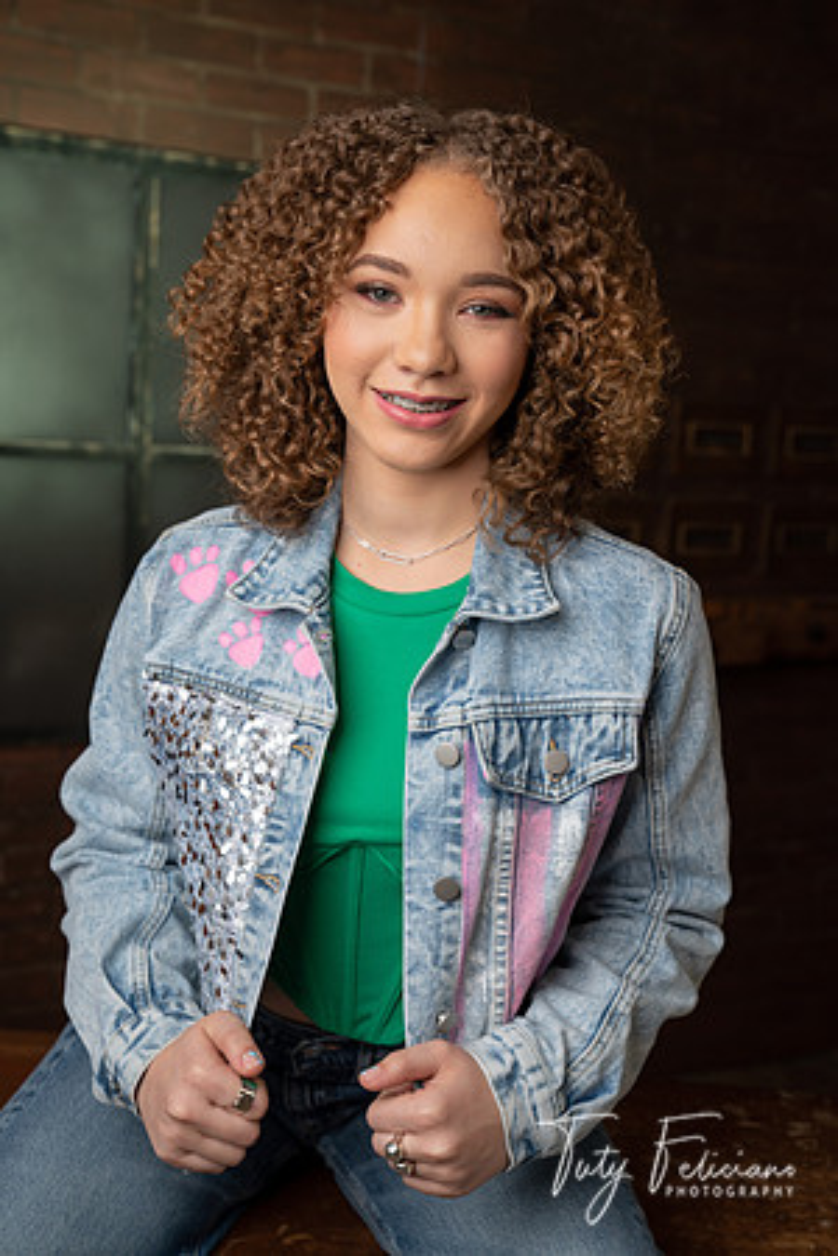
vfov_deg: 38.2
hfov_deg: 26.0
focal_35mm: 52
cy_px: 628
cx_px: 419
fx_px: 1816
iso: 100
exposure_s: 1/80
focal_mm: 52
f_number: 5
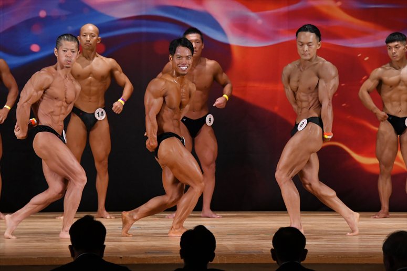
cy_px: 136
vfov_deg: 5.7
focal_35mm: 240
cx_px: 204
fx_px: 2712
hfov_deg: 8.6
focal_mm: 160
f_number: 5.6
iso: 3200
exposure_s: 1/400
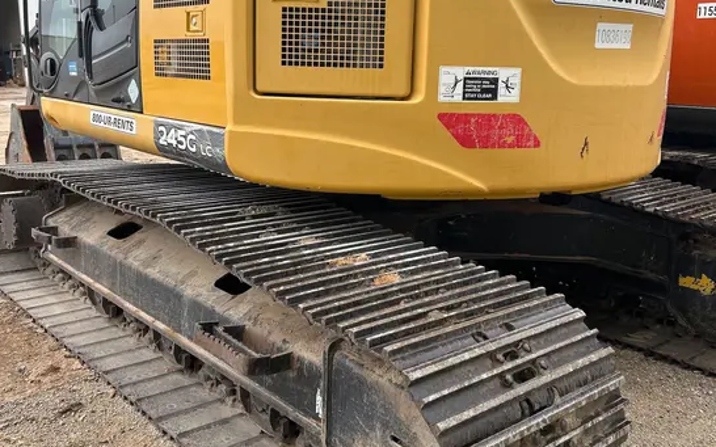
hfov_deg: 52.8
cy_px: 153
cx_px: 357
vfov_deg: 34.1
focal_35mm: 37
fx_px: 722
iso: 50
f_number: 1.5
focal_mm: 5.7
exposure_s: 1/394
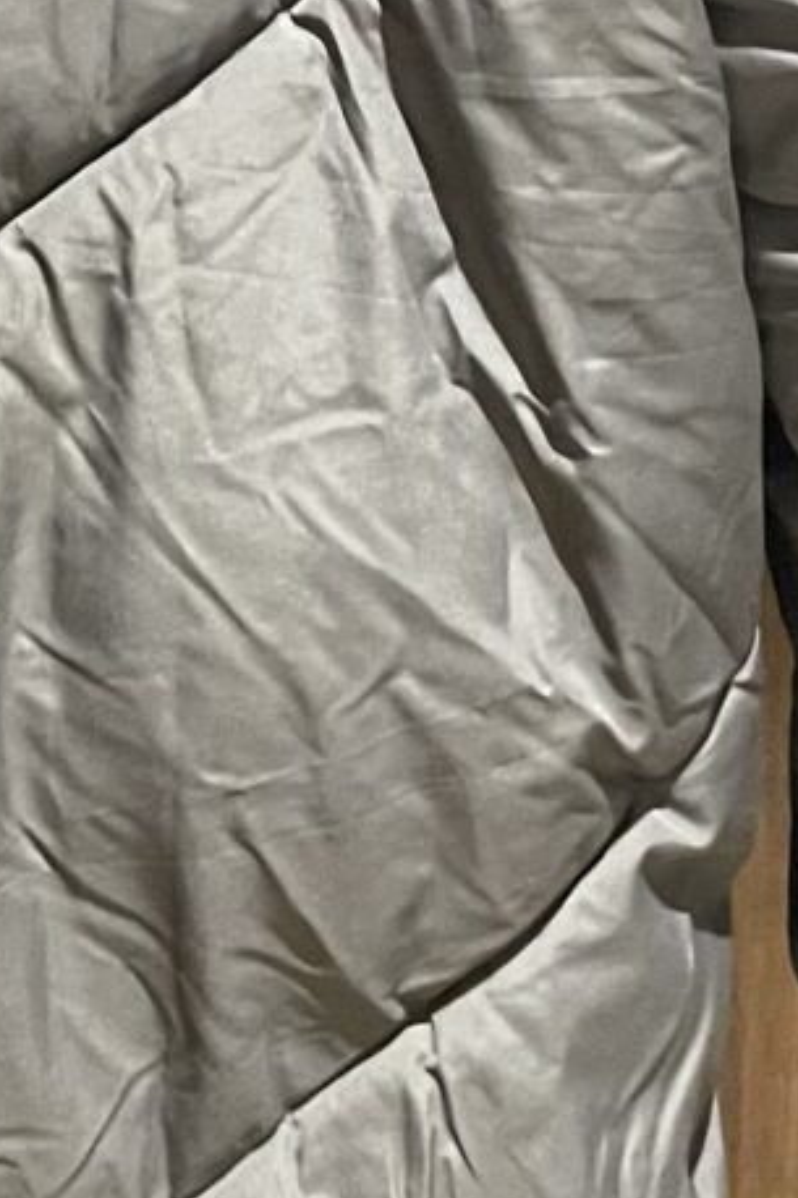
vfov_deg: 16.3
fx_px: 4026
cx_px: -372
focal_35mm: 121
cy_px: -183
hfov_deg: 10.9
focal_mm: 4.2
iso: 640
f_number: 1.6
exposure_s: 1/30
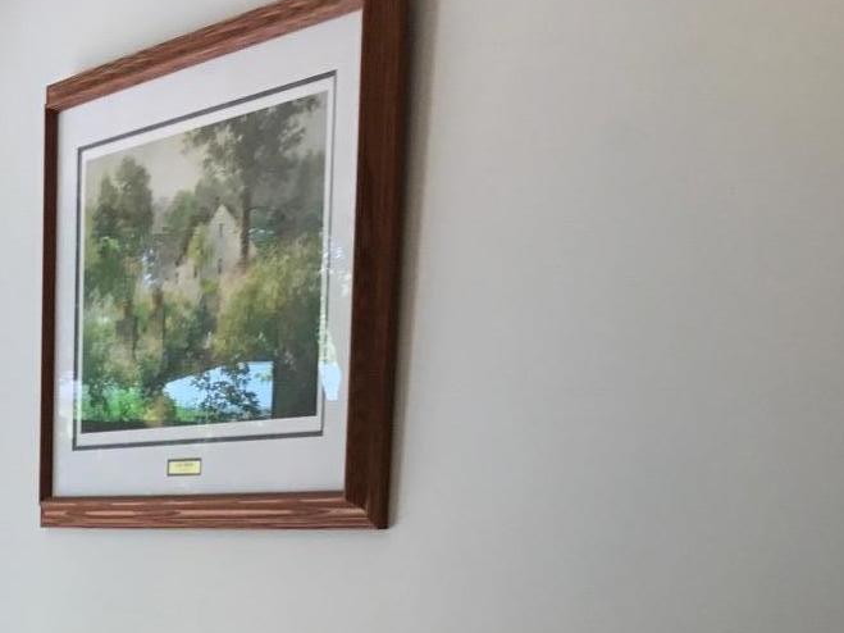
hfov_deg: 21.7
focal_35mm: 85
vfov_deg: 16.2
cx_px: -113
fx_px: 2072
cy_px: 870
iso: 25
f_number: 1.8
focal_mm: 3.99
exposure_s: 1/60
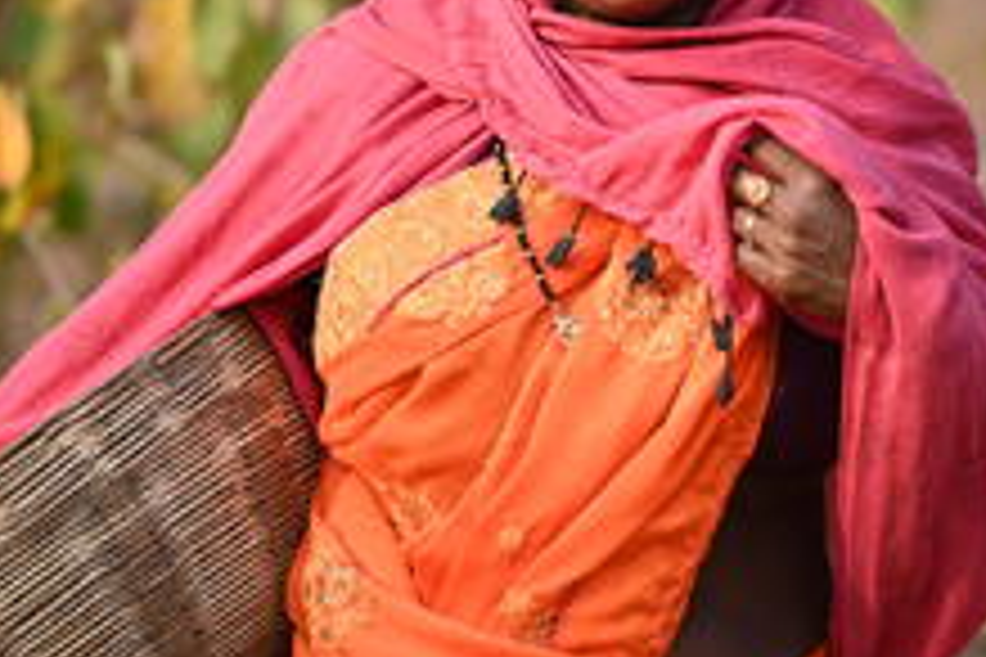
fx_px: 4765
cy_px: 86
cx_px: 536
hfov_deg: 11.8
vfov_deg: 7.9
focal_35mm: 174
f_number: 1.8
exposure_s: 1/800
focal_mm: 85
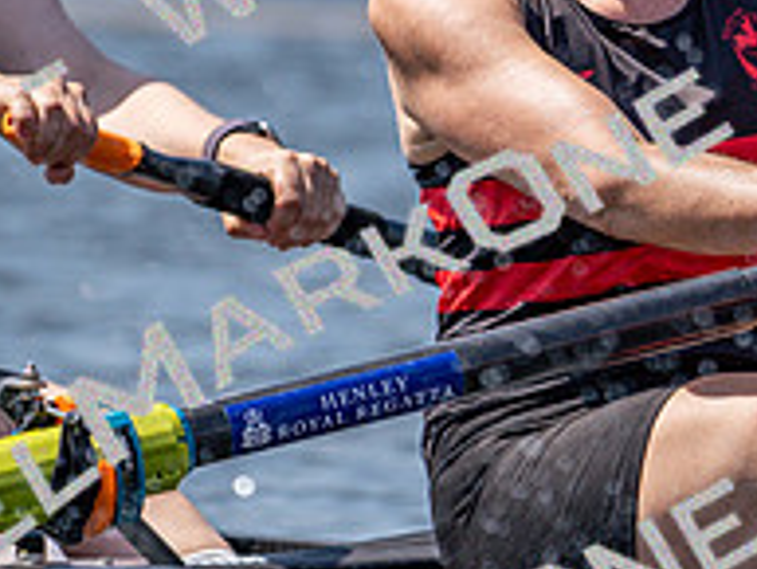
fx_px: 18075
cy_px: 57
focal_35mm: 826
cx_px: 616
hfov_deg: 2.4
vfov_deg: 1.8
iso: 250
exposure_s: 1/2000
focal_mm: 286
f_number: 5.6
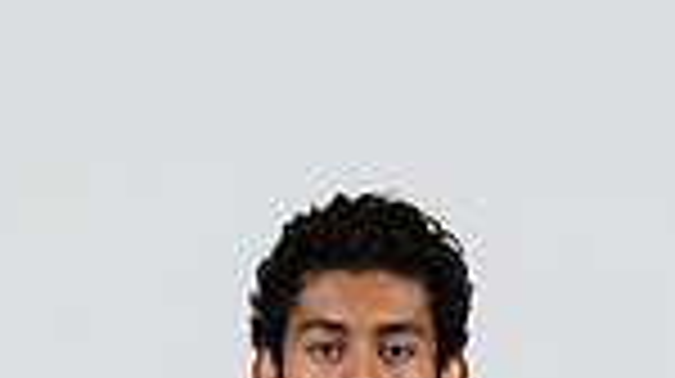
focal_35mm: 114
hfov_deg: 18.8
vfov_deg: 9.3
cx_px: 333
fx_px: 2037
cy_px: 958
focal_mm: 36.3
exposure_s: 1/125
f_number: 4
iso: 400
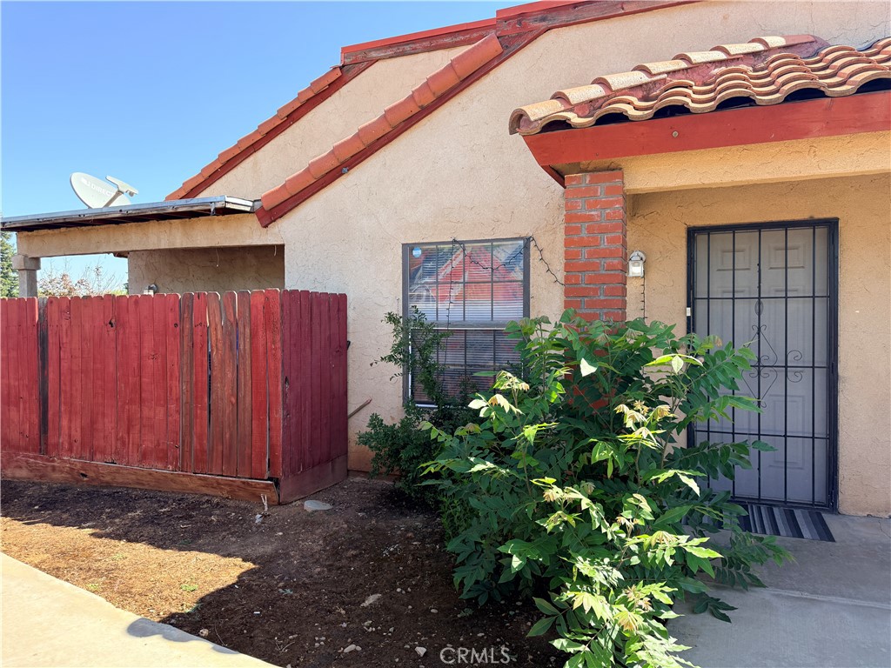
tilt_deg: -1.4
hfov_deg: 71.6
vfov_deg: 56.8
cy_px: 334
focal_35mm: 24
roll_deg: +0.2
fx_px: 618
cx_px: 446
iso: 100
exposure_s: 1/1493
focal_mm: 6.76
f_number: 1.78
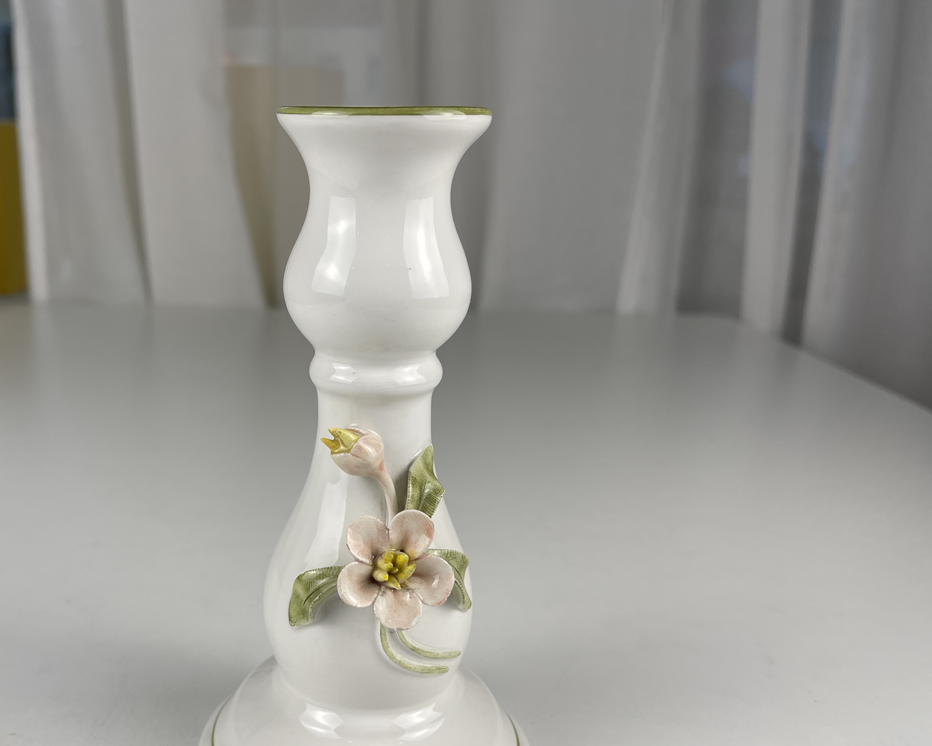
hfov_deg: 54.9
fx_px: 883
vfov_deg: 45.6
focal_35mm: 32
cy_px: 446
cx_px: 336
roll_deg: -1.0
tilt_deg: -18.8
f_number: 1.6
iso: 32
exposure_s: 1/262
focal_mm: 5.1
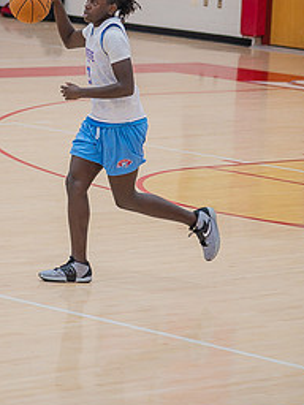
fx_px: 2670
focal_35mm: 228
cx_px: 83
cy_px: 74
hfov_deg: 6.5
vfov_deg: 8.7
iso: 1000
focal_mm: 135
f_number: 5
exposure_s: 1/250
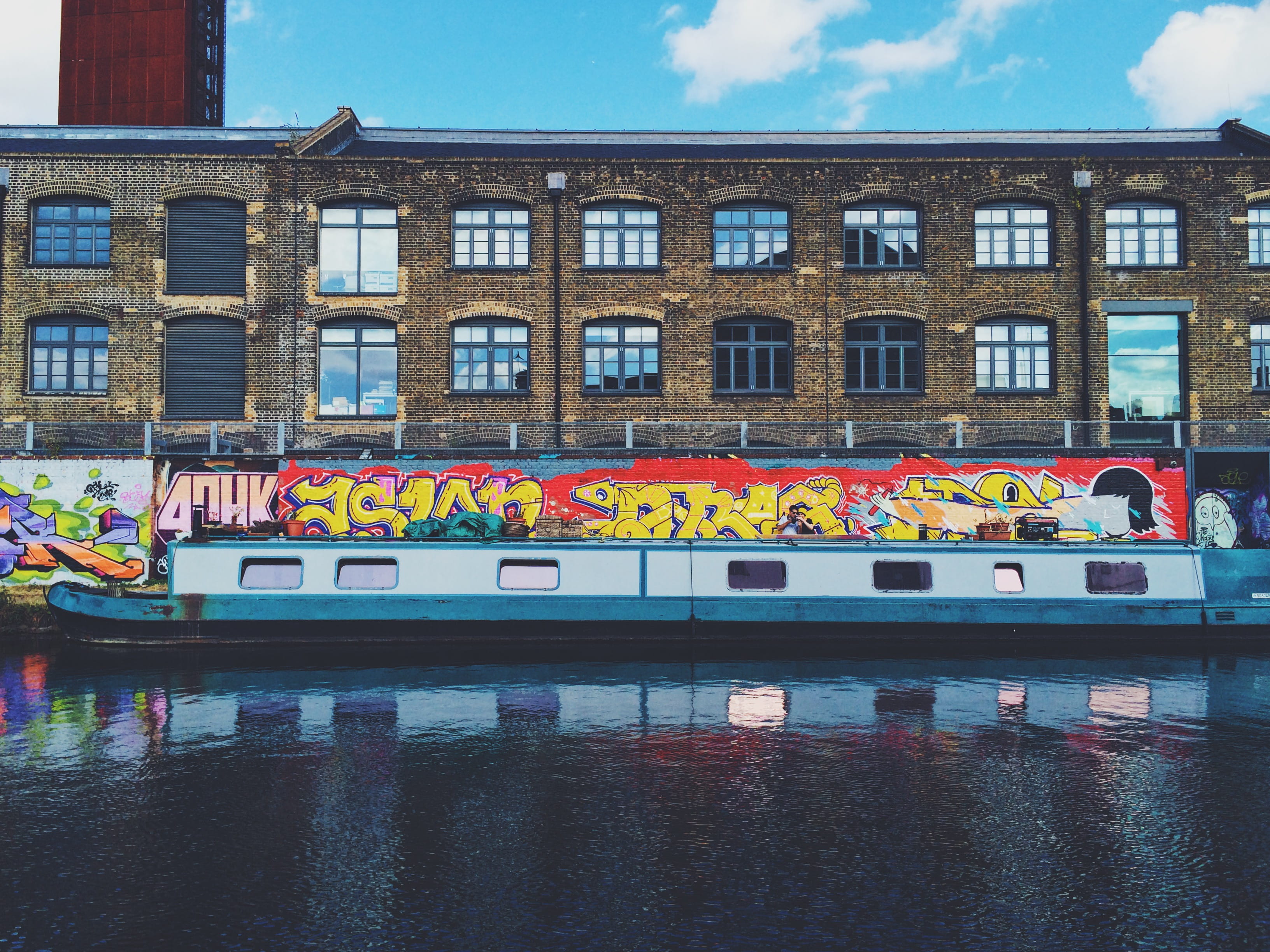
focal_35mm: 29
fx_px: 1064
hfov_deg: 61.7
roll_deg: +0.7
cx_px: 635
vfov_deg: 48.2
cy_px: 476
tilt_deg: +3.2
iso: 32
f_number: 2.2
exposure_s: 1/1109
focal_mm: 4.15
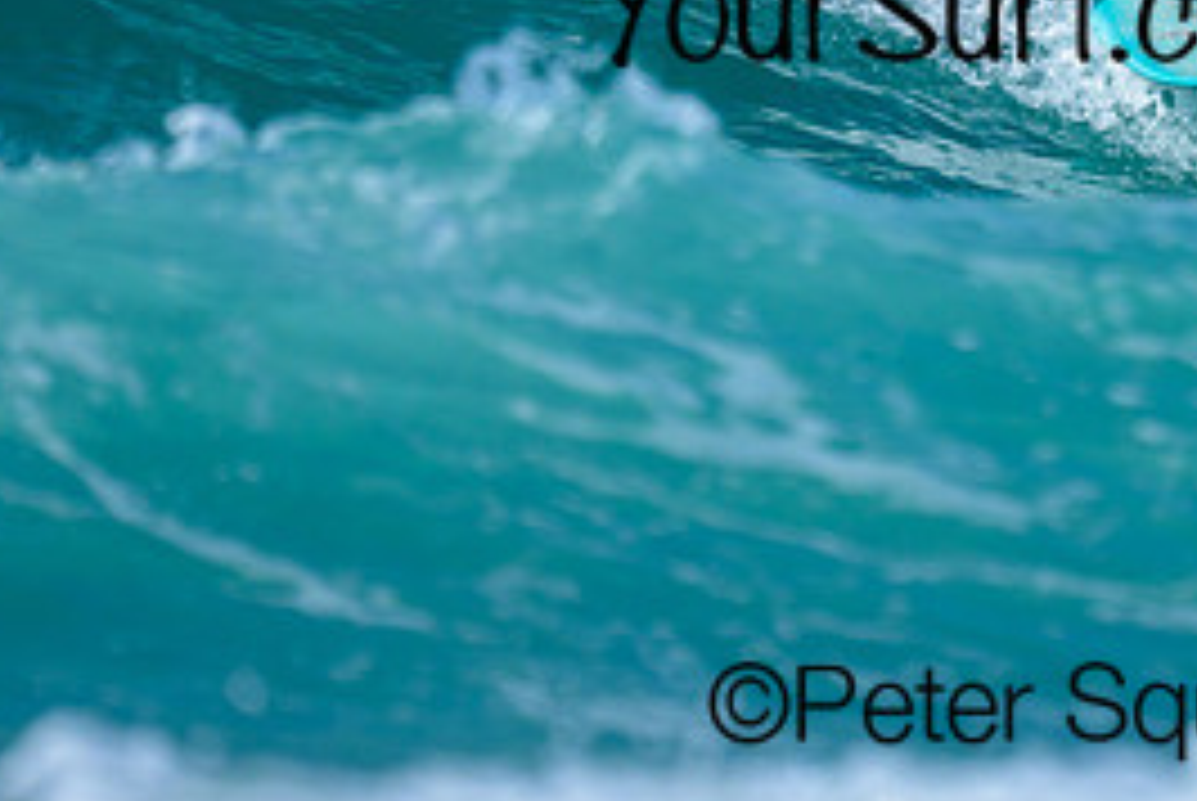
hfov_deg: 0.9
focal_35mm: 2396
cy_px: -191
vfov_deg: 0.6
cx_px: 1073
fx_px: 79753
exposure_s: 1/2000
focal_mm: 800
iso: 220
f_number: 6.3
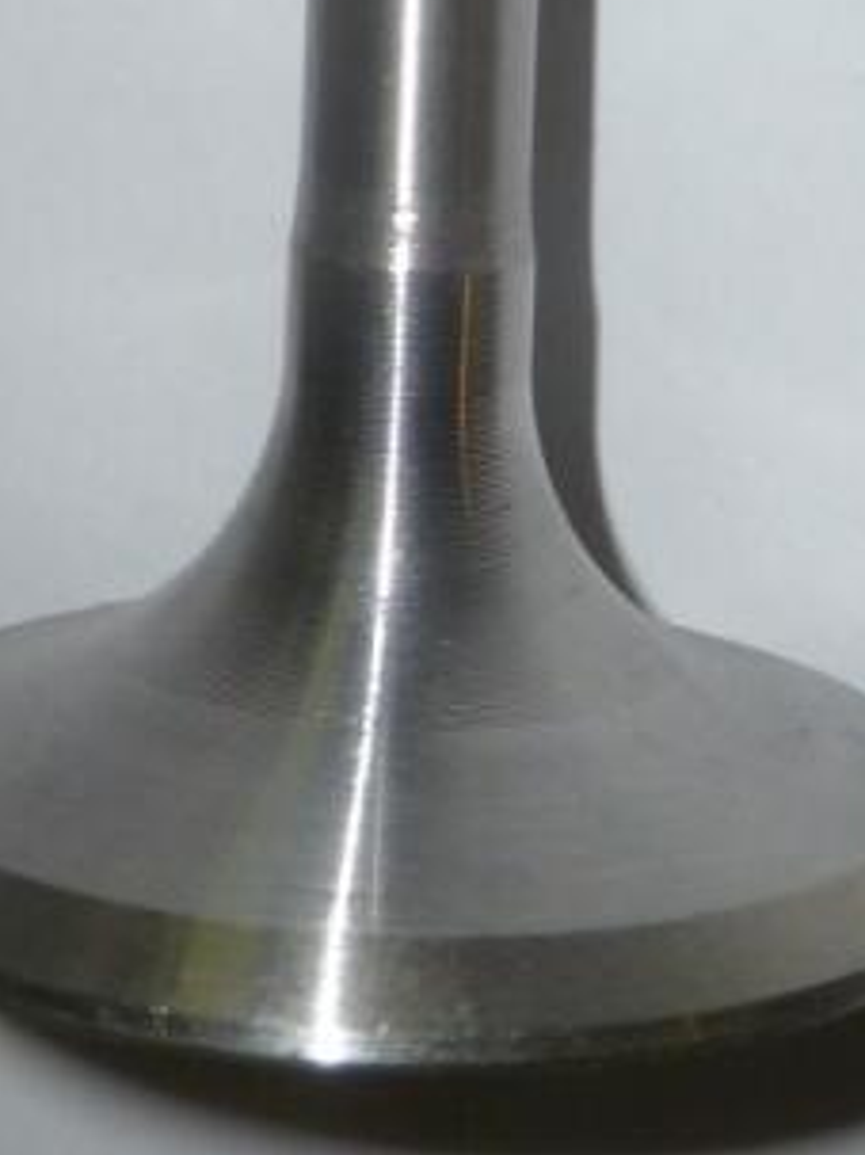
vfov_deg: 16.4
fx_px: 3701
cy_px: -518
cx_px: 488
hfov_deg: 13.3
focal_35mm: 111
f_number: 3.3
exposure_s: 1/30
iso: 100
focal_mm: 5
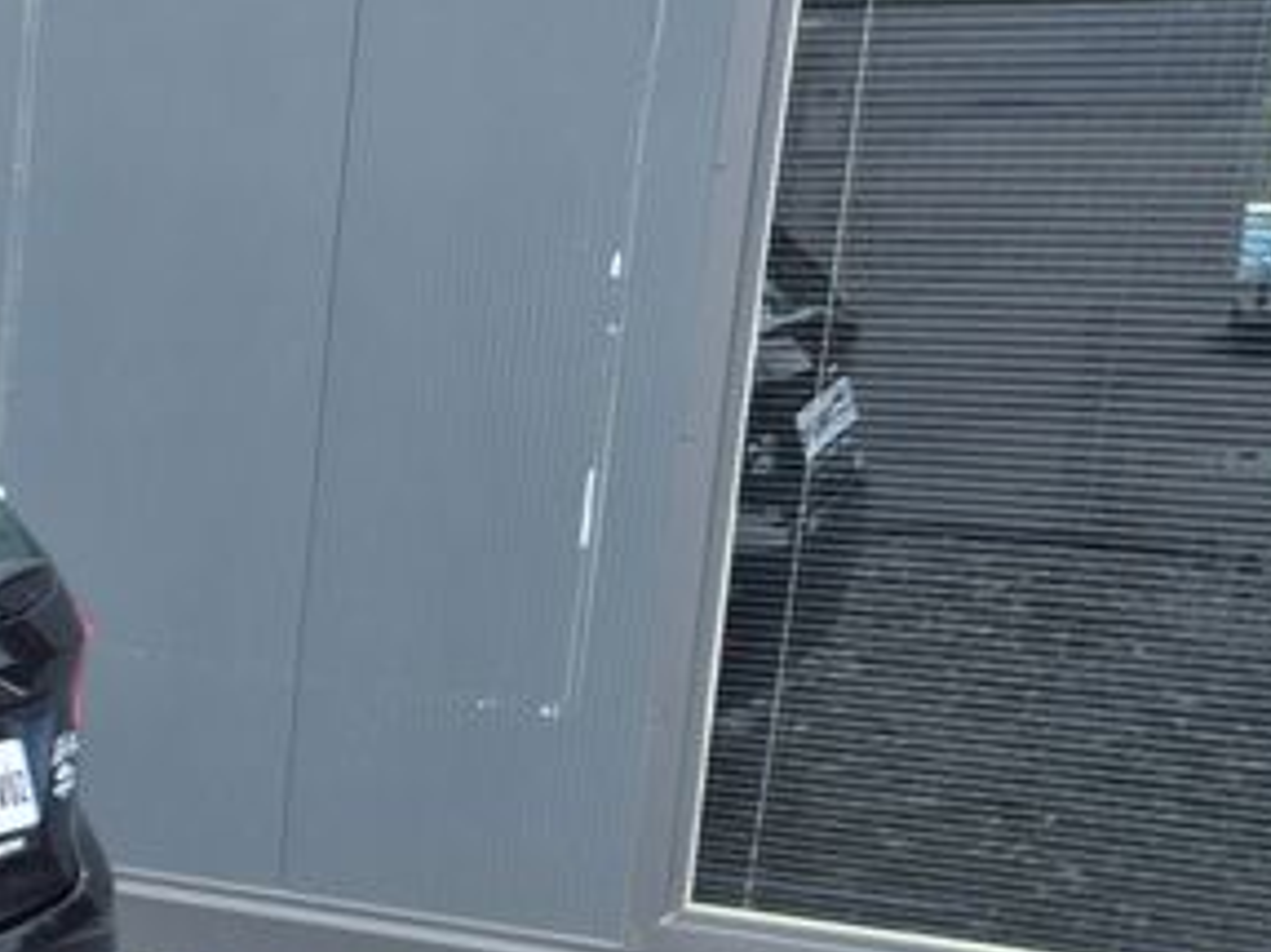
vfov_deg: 17.7
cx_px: -934
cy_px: 872
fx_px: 3010
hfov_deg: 19.0
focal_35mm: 82
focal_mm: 5.4
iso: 25
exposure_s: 1/393
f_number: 1.8
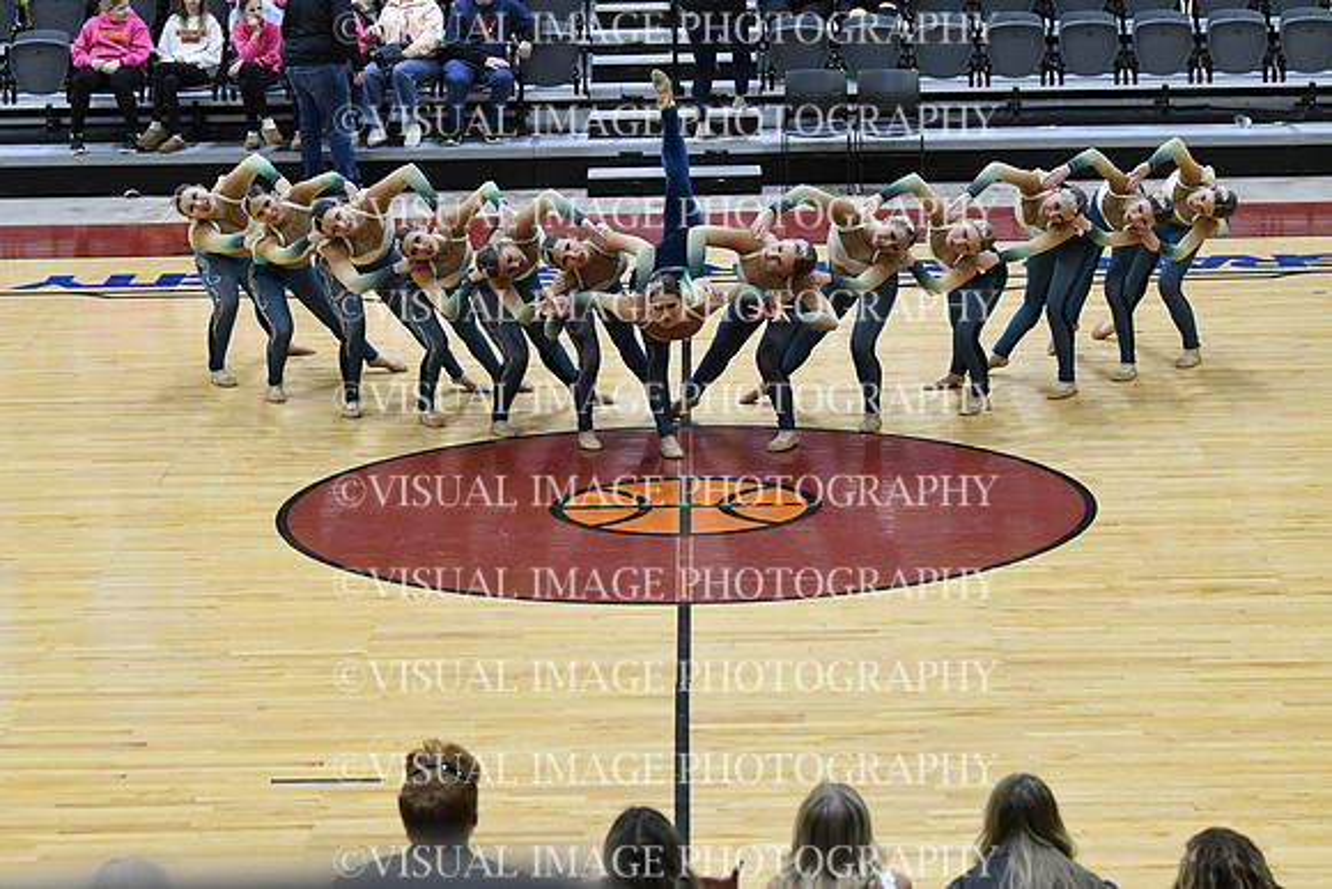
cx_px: 666
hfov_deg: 19.5
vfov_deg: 13.0
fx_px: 3886
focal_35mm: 105
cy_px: 444
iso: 6400
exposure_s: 1/500
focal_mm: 70
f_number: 4
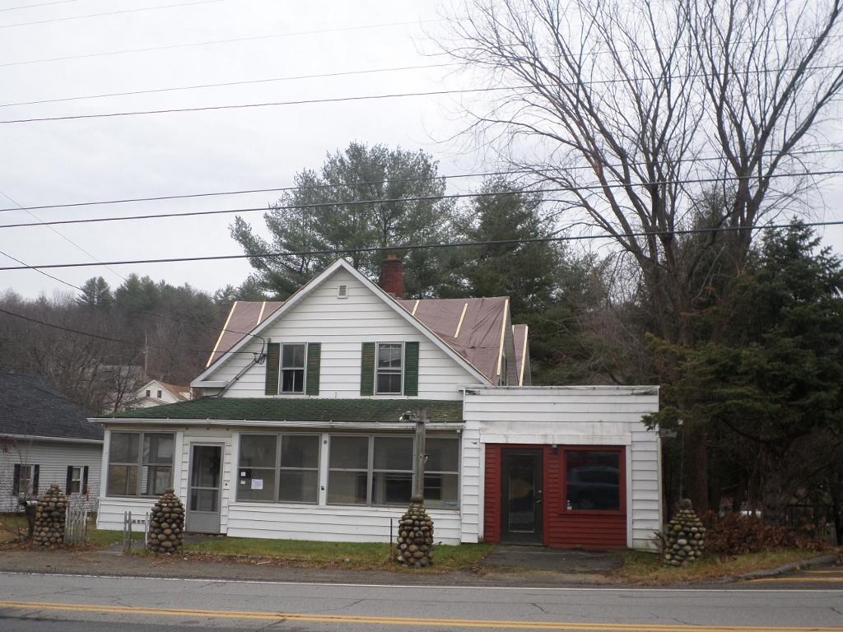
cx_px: 422
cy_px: 316
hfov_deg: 51.4
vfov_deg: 39.7
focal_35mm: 36
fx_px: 877
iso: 80
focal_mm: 6.5
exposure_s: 1/90
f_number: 3
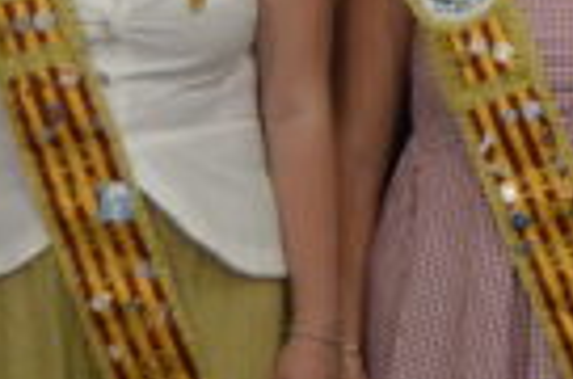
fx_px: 3509
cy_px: -95
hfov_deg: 9.1
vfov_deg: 6.1
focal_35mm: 221
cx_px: 851
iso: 1600
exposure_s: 1/60
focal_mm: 26
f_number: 4
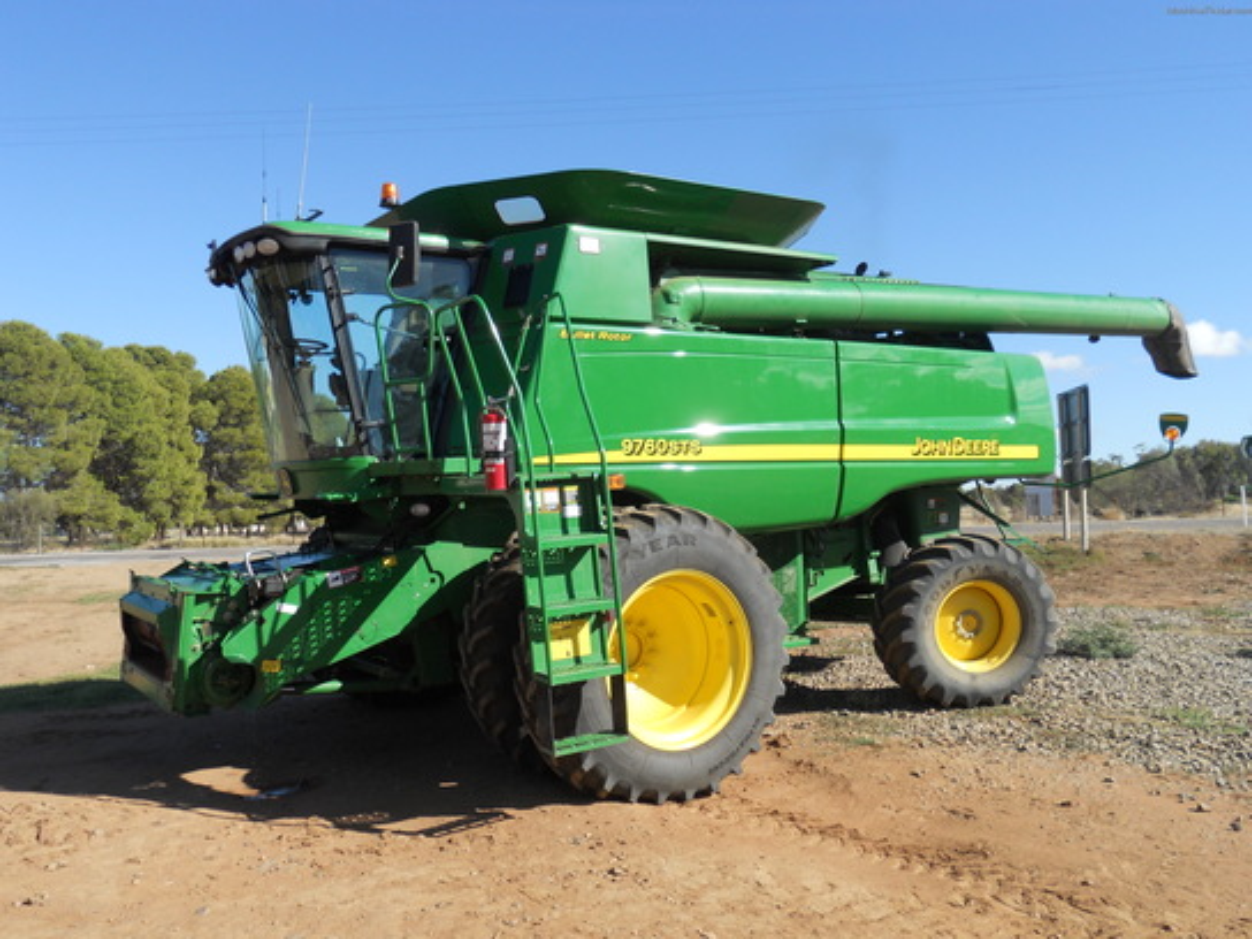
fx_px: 1157
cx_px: 626
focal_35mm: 32
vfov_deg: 44.2
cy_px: 470
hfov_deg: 56.8
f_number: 3.5
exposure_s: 1/640
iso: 80
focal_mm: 5.8
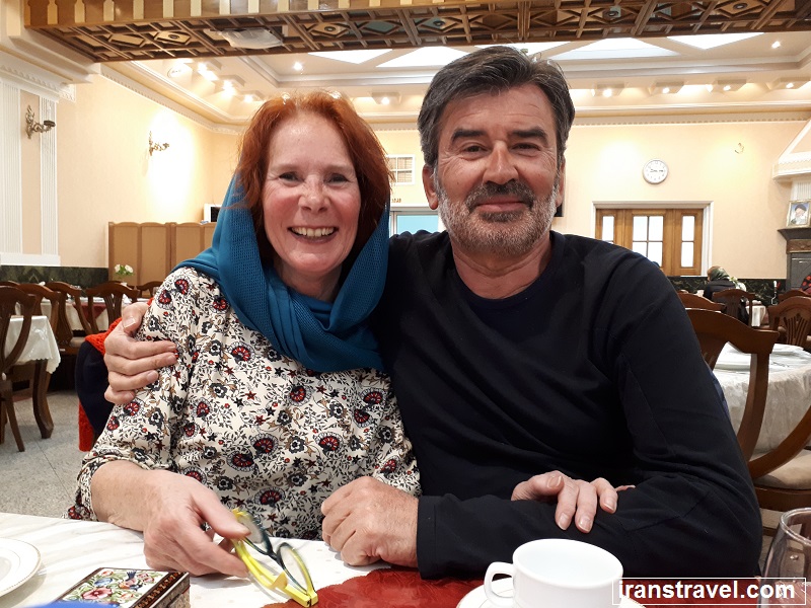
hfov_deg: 65.3
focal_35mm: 27
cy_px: 304
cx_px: 406
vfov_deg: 51.4
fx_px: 633
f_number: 1.9
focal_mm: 3.6
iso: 200
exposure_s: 1/17
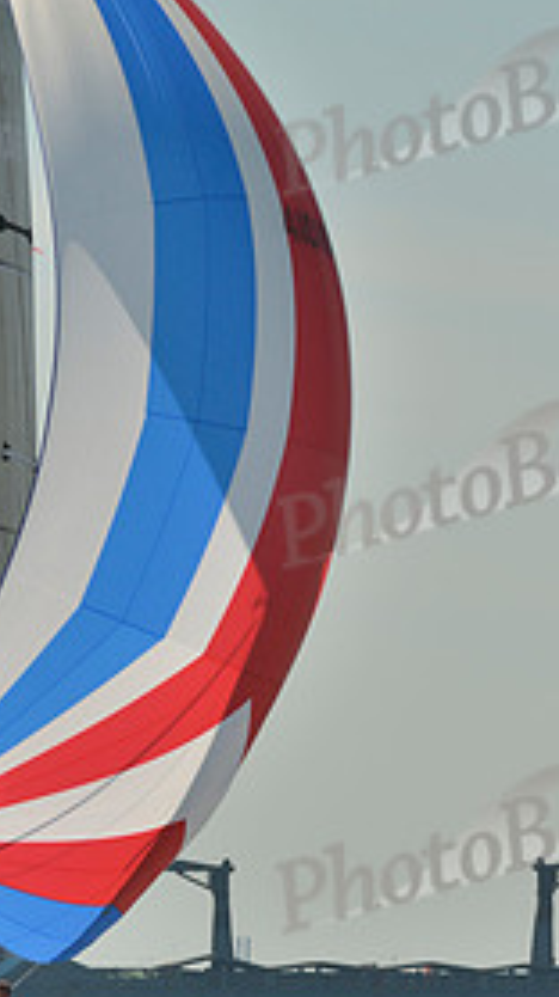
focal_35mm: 459
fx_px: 12117
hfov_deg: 2.6
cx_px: 91
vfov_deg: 4.7
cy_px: 341
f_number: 6.3
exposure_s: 1/1600
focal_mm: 210
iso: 200
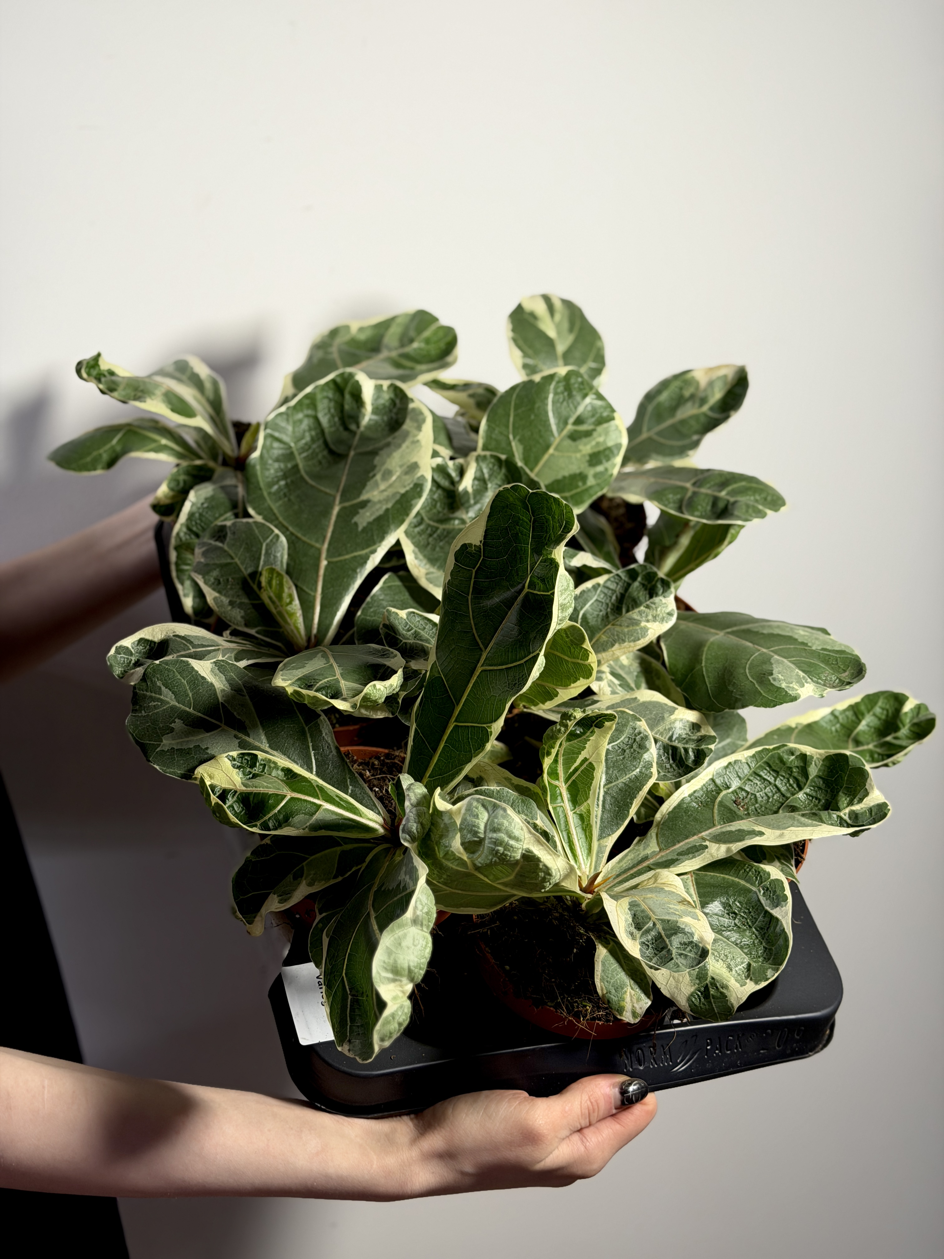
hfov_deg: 30.3
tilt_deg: -12.1
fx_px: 1745
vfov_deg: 39.7
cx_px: 472
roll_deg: +1.1
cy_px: 630
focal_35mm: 48
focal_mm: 6.76
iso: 64
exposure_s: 1/100
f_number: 1.78
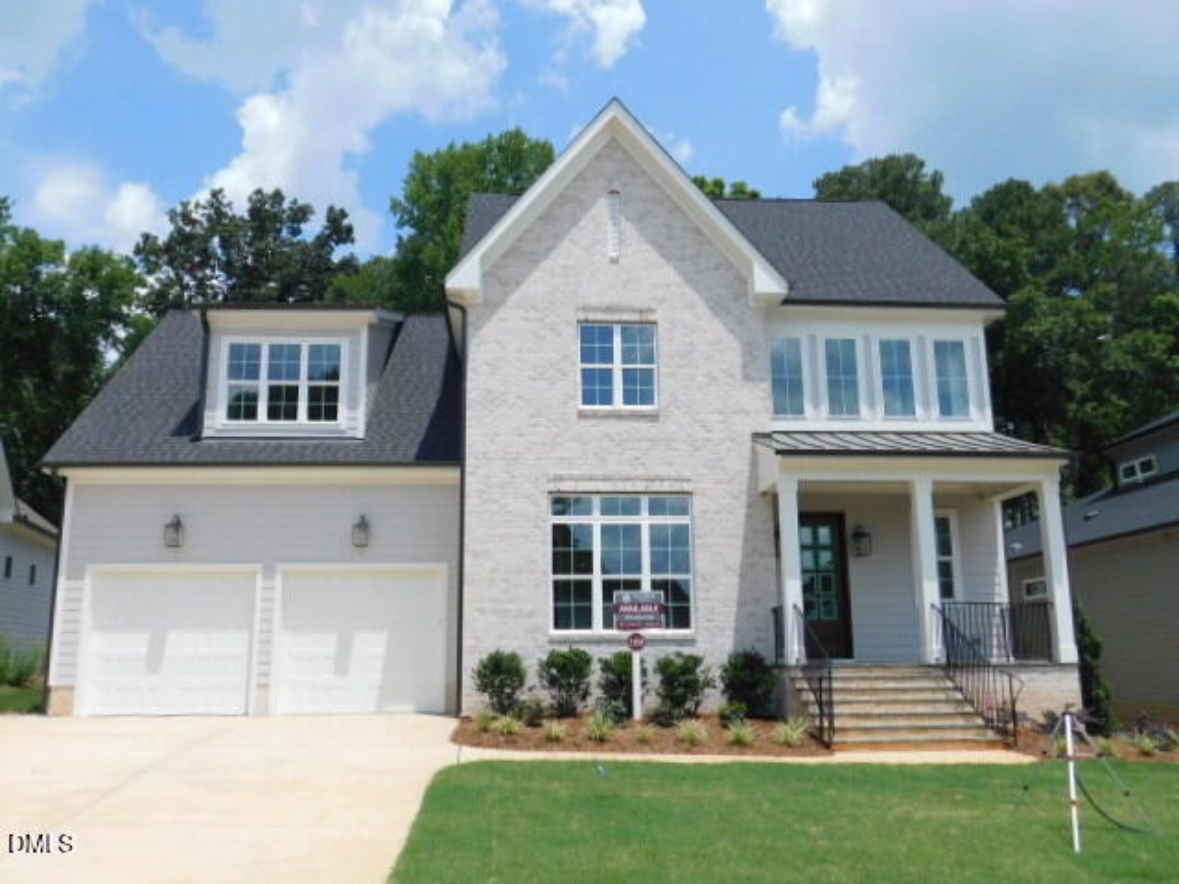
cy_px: 442
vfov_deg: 46.8
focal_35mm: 30
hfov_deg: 60.0
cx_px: 590
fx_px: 1022
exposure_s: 1/400
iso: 125
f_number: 6.4
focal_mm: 5.3
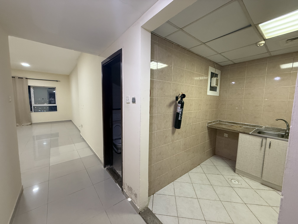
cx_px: 149
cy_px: 112
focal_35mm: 14
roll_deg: -1.2
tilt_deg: -5.7
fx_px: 121
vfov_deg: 85.7
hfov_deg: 102.1
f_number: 2.2
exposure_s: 1/50
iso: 400
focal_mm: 2.22
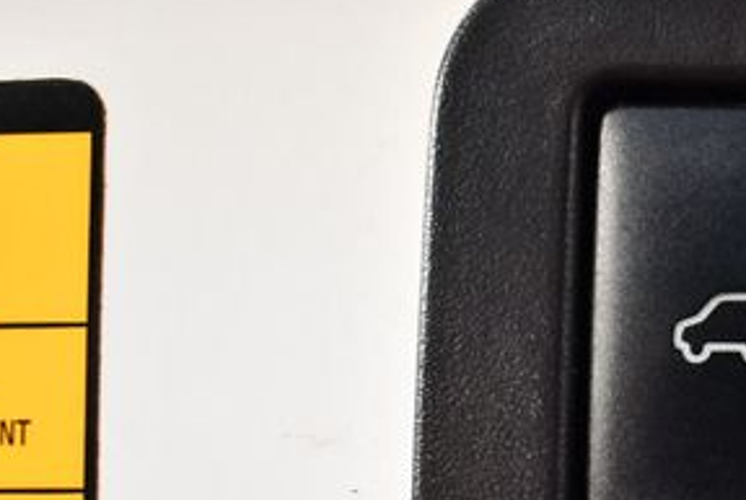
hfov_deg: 24.6
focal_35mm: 80
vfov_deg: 17.1
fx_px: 1660
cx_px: 668
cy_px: 350
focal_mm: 18
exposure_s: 1/200
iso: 800
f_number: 3.5
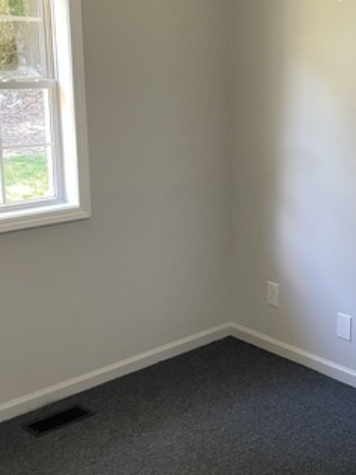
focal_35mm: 55
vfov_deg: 34.9
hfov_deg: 25.6
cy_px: 254
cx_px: 333
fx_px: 755
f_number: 1.6
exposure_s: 1/60
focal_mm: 4.2
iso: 160
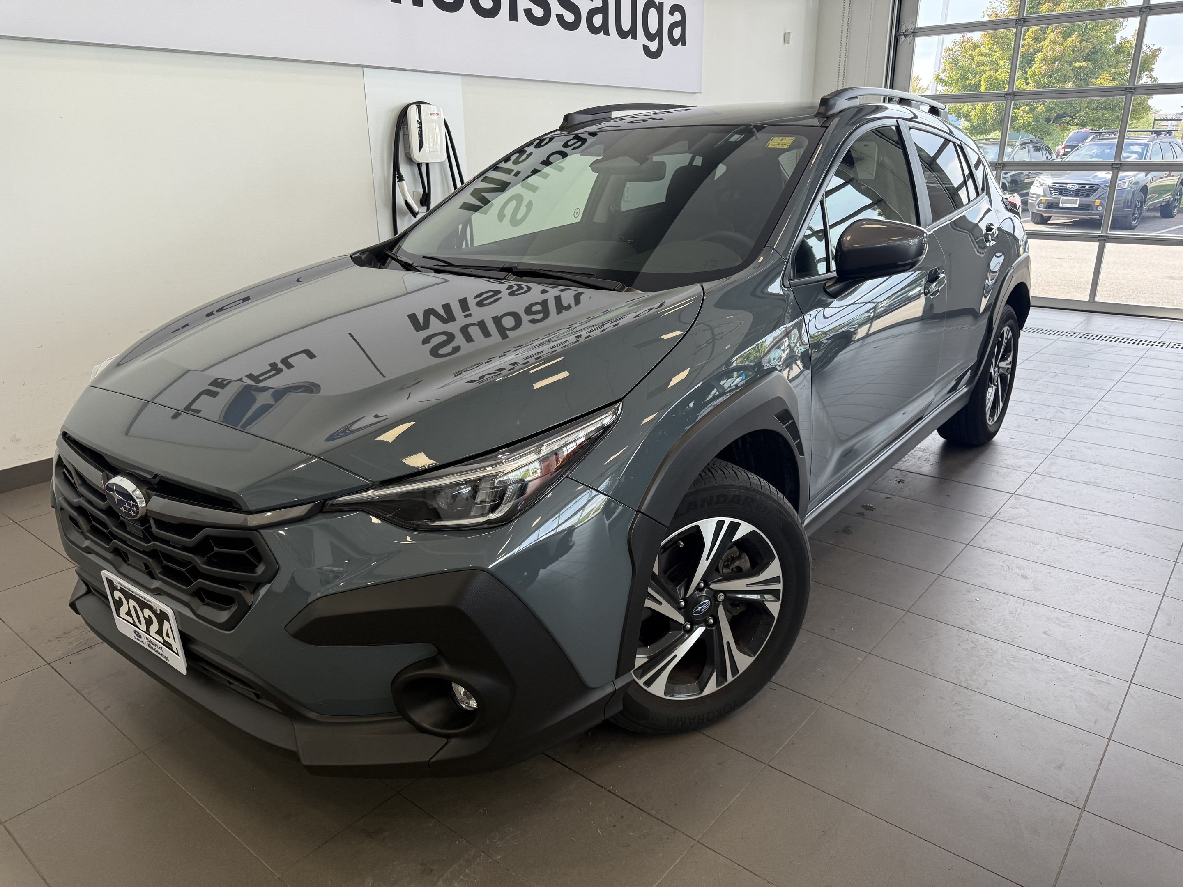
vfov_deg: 56.8
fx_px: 820
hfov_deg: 71.6
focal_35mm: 24
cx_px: 592
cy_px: 444
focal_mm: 6.76
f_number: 1.78
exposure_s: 1/255
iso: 100
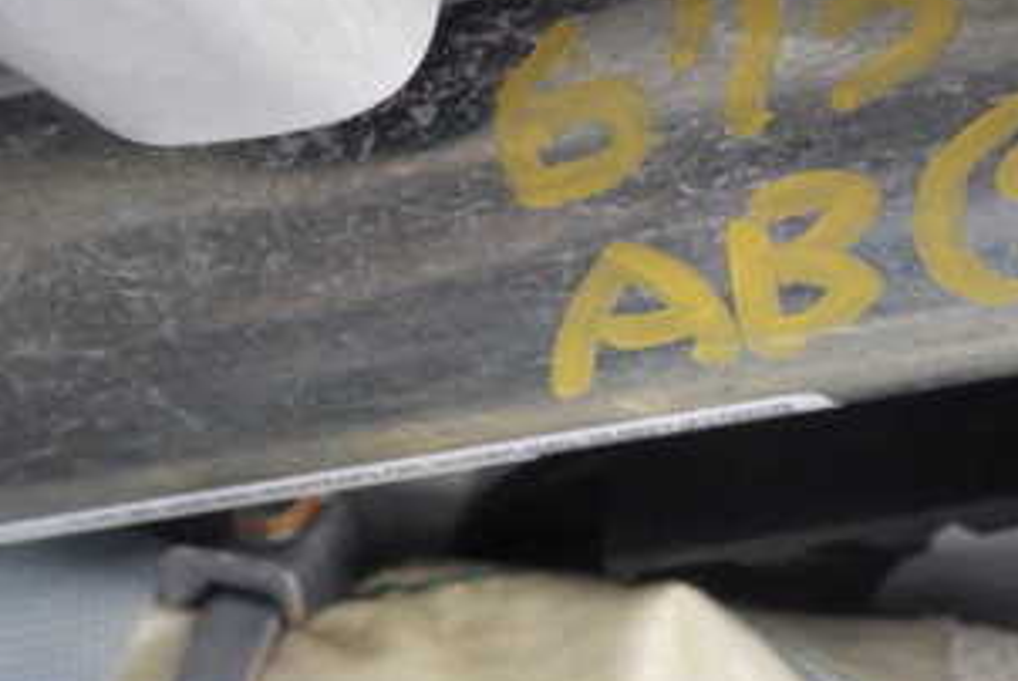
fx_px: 1811
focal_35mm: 64
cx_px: 900
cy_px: 219
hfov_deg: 30.1
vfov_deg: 21.2
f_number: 2.3
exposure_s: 1/10
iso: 1600
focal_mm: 5.5
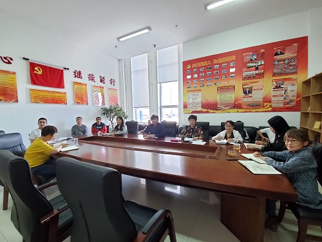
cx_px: 161
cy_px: 121
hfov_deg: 67.3
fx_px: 242
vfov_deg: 53.1
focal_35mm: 26
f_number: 2.2
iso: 500
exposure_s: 1/50
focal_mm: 1.8
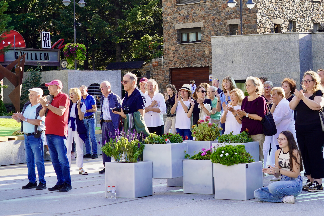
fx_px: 864
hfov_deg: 21.1
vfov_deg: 14.2
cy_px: 76
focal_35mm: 96
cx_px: 228
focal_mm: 57
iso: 100
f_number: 5.6
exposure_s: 1/100
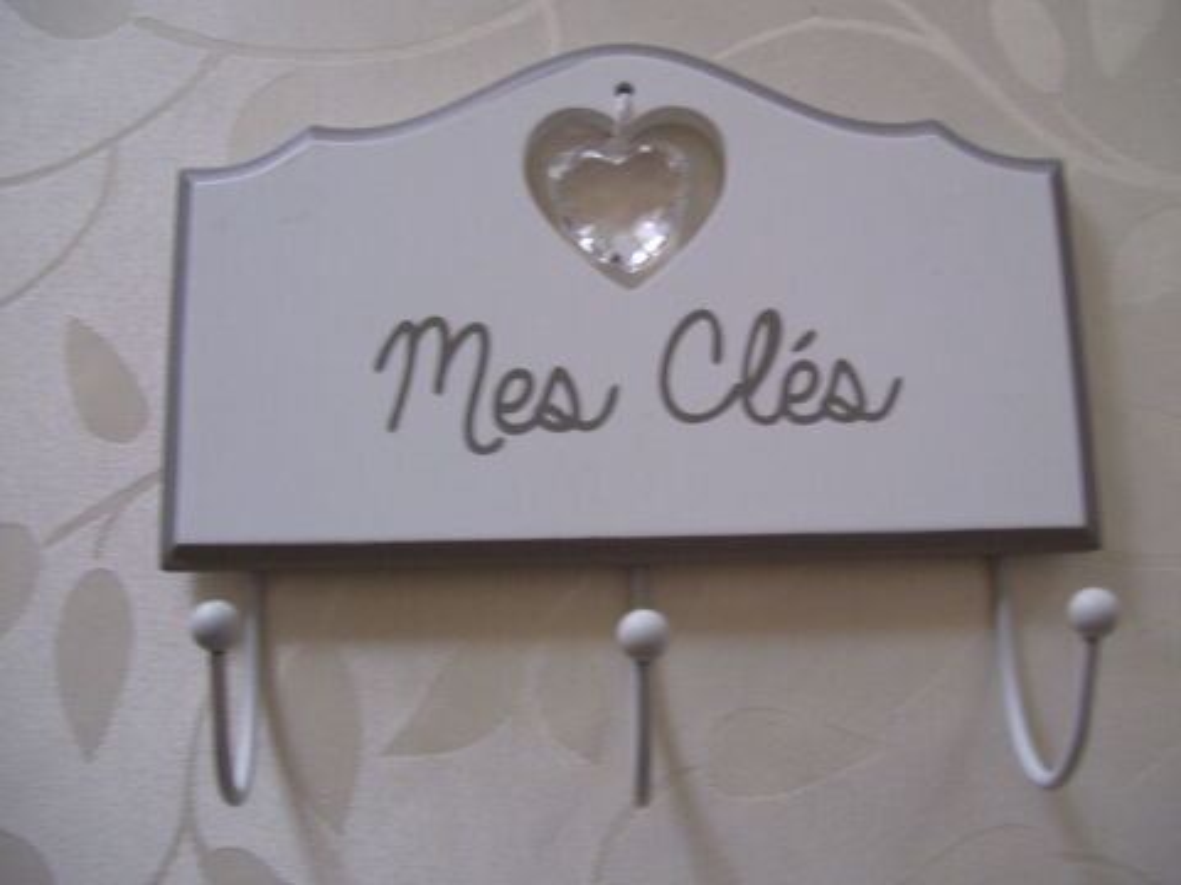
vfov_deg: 38.7
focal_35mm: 37
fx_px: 1262
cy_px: 442
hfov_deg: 50.1
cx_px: 590
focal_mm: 6
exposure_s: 1/15
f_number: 2.7
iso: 160
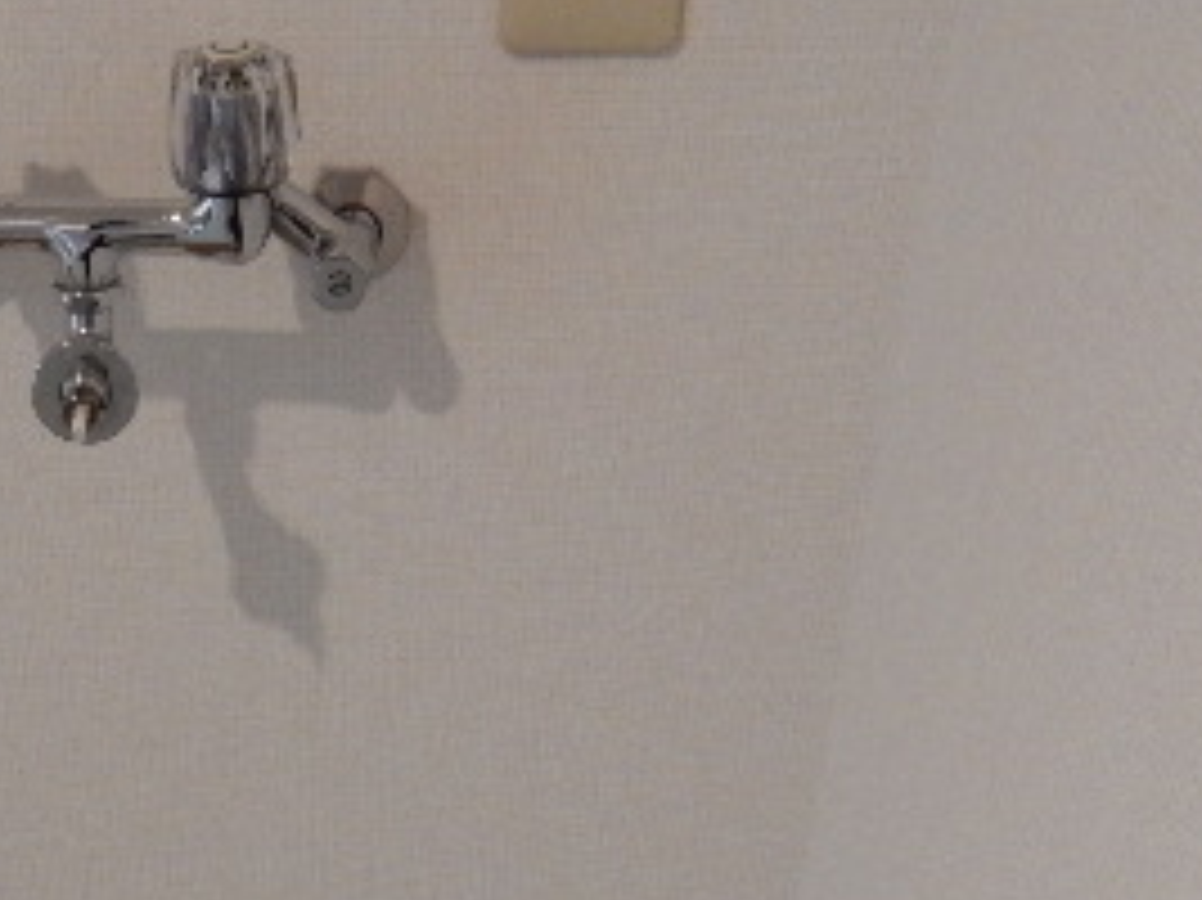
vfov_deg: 22.6
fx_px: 2082
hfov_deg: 30.7
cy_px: 1062
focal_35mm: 60
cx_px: 117
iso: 400
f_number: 3.7
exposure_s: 1/15
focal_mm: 4.5
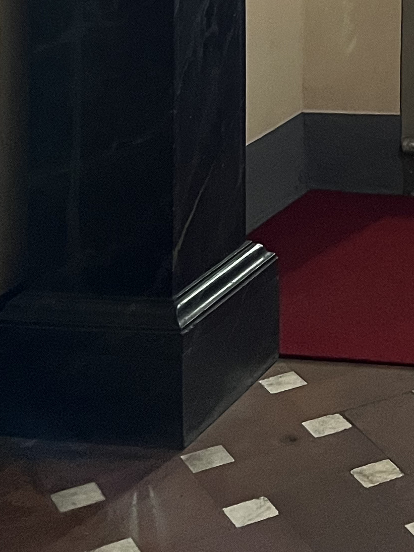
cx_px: 644
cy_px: -420
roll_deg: +0.3
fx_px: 1515
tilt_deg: +4.8
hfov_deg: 14.4
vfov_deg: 17.2
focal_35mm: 95
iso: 500
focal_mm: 5.7
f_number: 1.5
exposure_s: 1/50
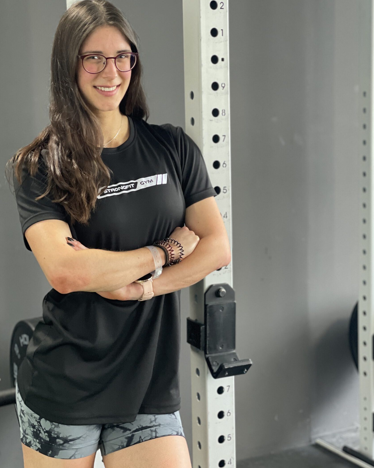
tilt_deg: -8.2
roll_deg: +0.7
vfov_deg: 34.1
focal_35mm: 55
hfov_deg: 27.6
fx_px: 761
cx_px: 188
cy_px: 247
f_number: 2
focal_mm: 6
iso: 250
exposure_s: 1/33
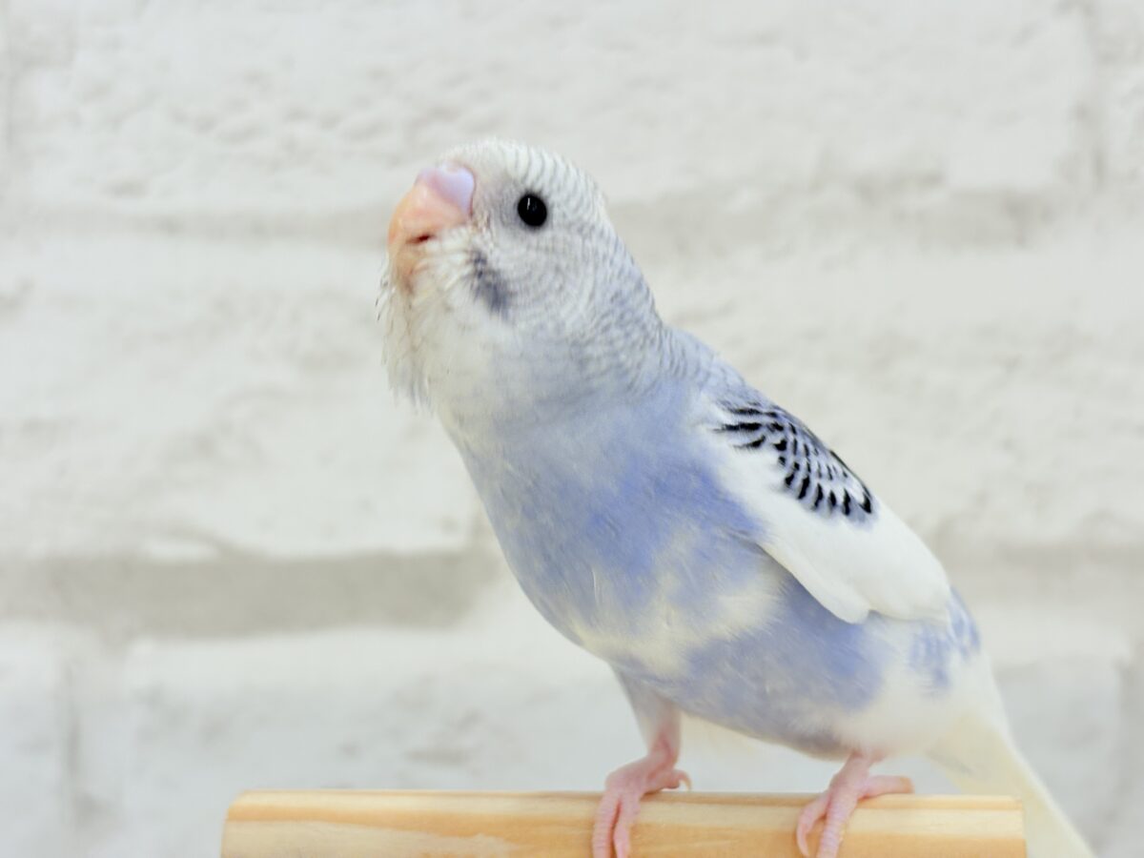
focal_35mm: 52
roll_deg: +2.4
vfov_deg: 28.0
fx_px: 1719
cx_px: 572
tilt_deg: -2.2
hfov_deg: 36.8
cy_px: 429
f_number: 1.6
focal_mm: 5.96
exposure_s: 1/100
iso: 64
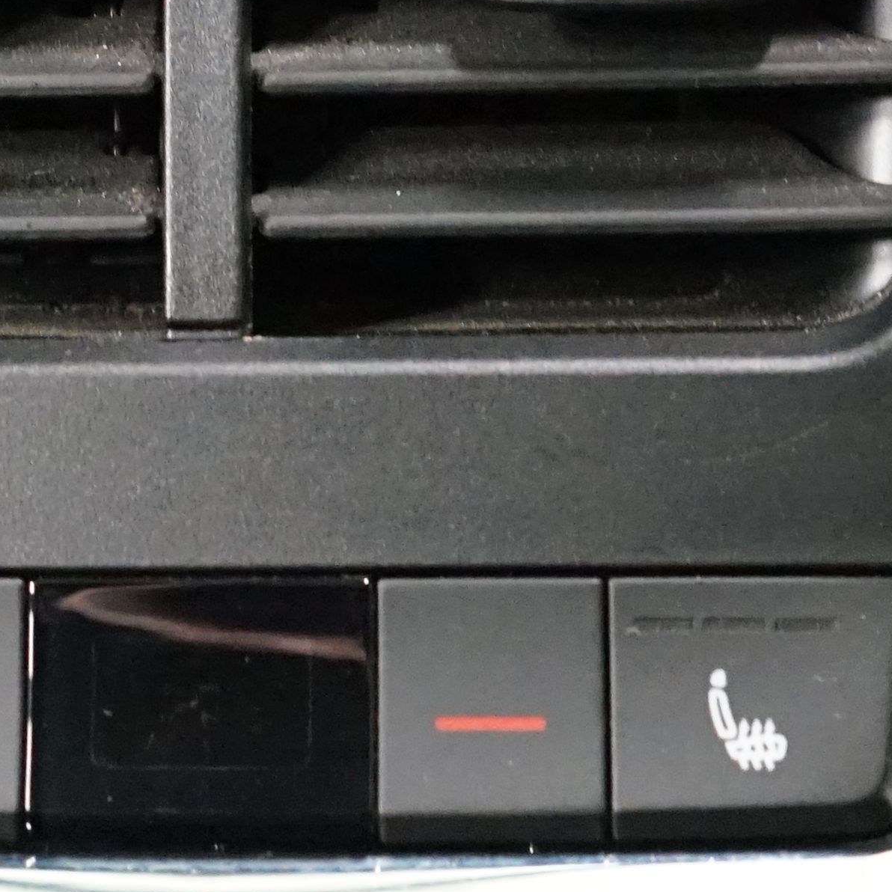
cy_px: 3
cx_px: 137
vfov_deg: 11.2
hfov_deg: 11.3
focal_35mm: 154
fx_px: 4490
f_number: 4
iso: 6400
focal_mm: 36
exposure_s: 1/20
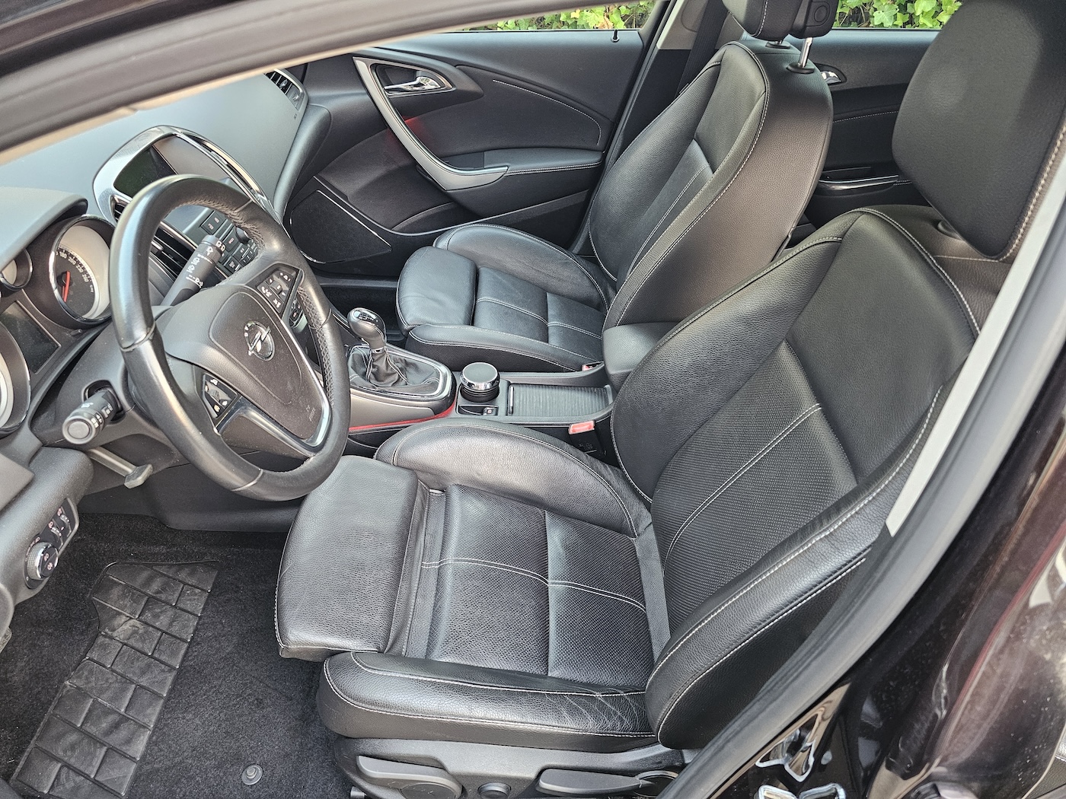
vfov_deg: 58.9
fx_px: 708
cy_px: 400
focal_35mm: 23
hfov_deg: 73.9
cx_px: 533
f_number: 1.7
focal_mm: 6.3
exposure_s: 1/50
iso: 640
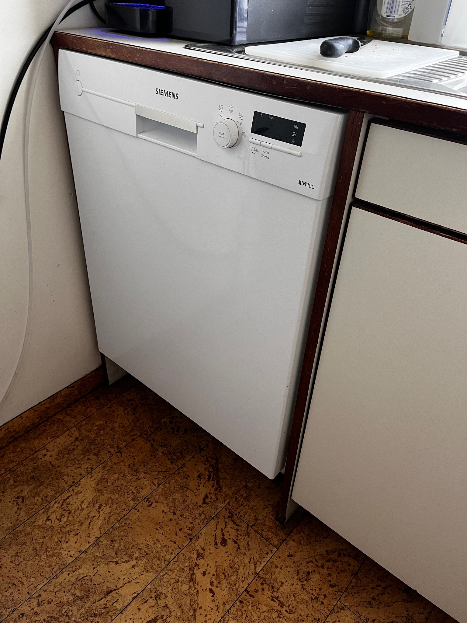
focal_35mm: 26
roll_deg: -2.0
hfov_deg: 53.1
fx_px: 468
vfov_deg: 67.3
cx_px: 234
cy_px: 312
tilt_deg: -34.3
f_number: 1.6
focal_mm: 5.1
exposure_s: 1/50
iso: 250
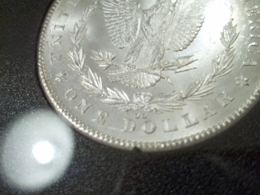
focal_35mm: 36
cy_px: 98
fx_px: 270
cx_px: 130
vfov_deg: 39.7
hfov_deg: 51.4
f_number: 3.1
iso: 160
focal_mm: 6.5
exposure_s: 1/25
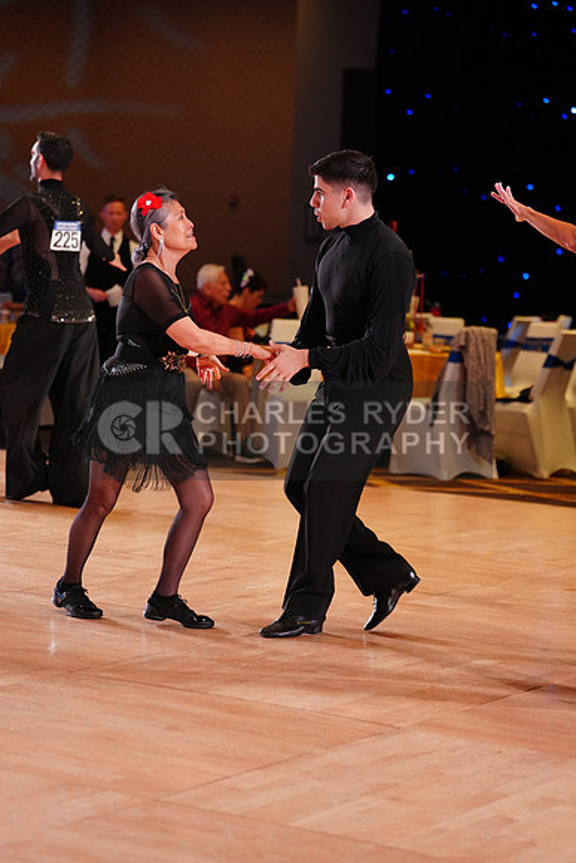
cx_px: 288
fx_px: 2183
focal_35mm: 91
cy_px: 432
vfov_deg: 22.4
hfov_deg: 15.0
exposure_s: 1/500
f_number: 2.8
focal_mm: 91
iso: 2000
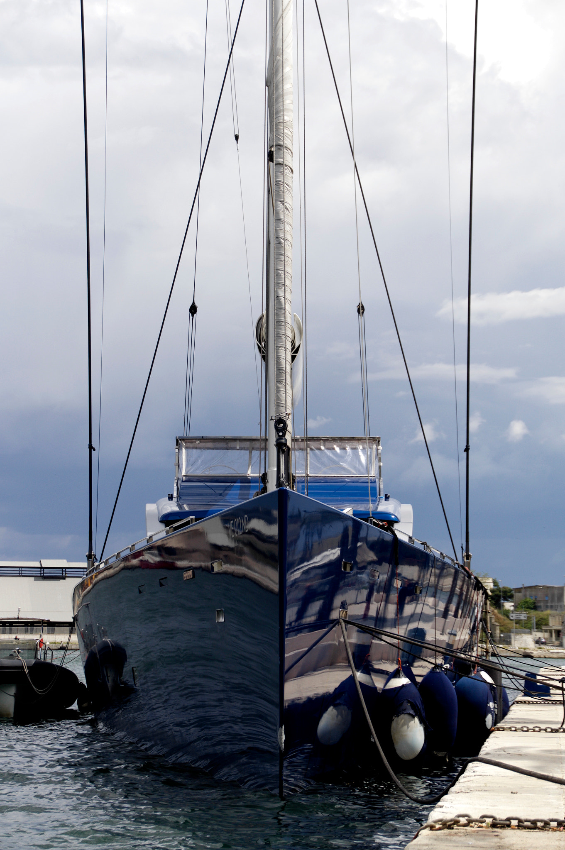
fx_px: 2123
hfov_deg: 15.2
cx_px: 282
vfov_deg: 22.6
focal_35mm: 90
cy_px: 425
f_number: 5.6
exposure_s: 1/1000
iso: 100
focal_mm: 60
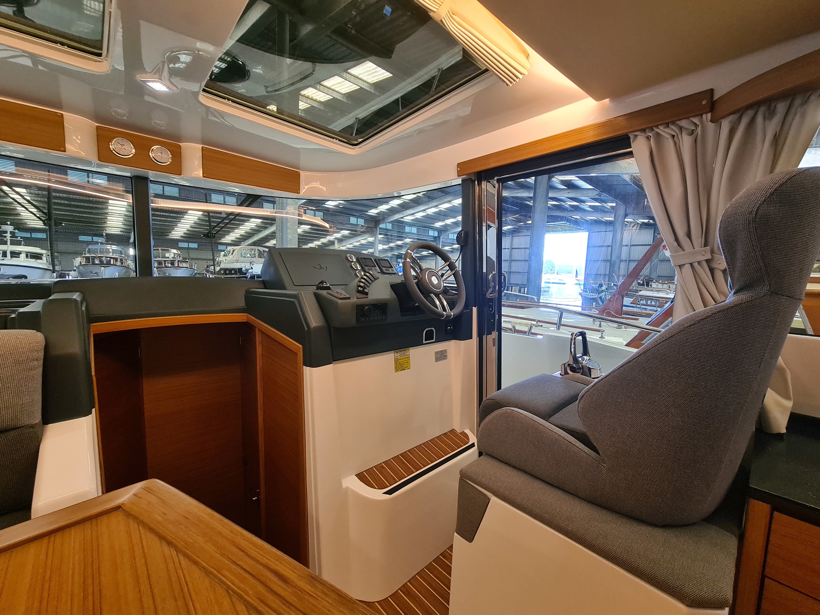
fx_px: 308
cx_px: 410
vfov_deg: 89.9
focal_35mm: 13
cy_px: 308
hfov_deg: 106.2
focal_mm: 2.2
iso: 400
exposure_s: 1/50
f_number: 2.2
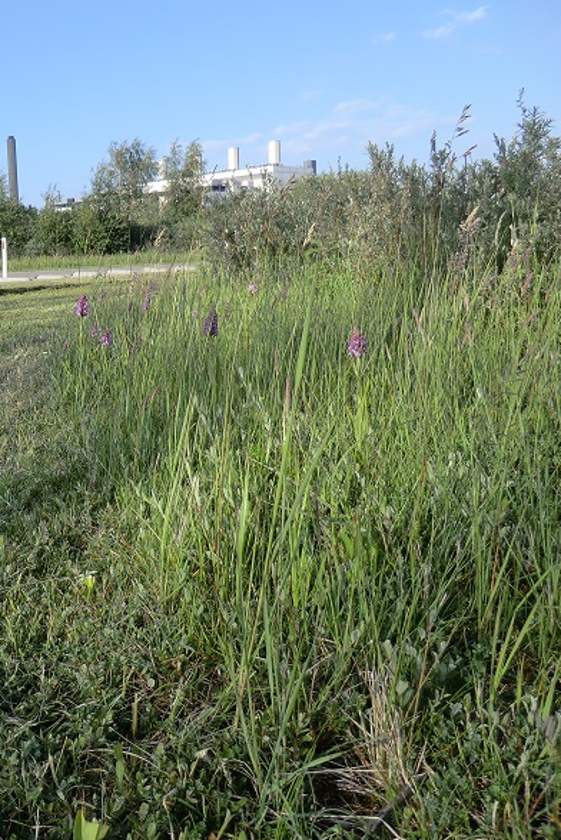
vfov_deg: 55.8
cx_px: 44
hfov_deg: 36.3
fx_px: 794
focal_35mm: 34
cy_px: 416
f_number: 3.2
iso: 64
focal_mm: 4.3
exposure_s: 1/500
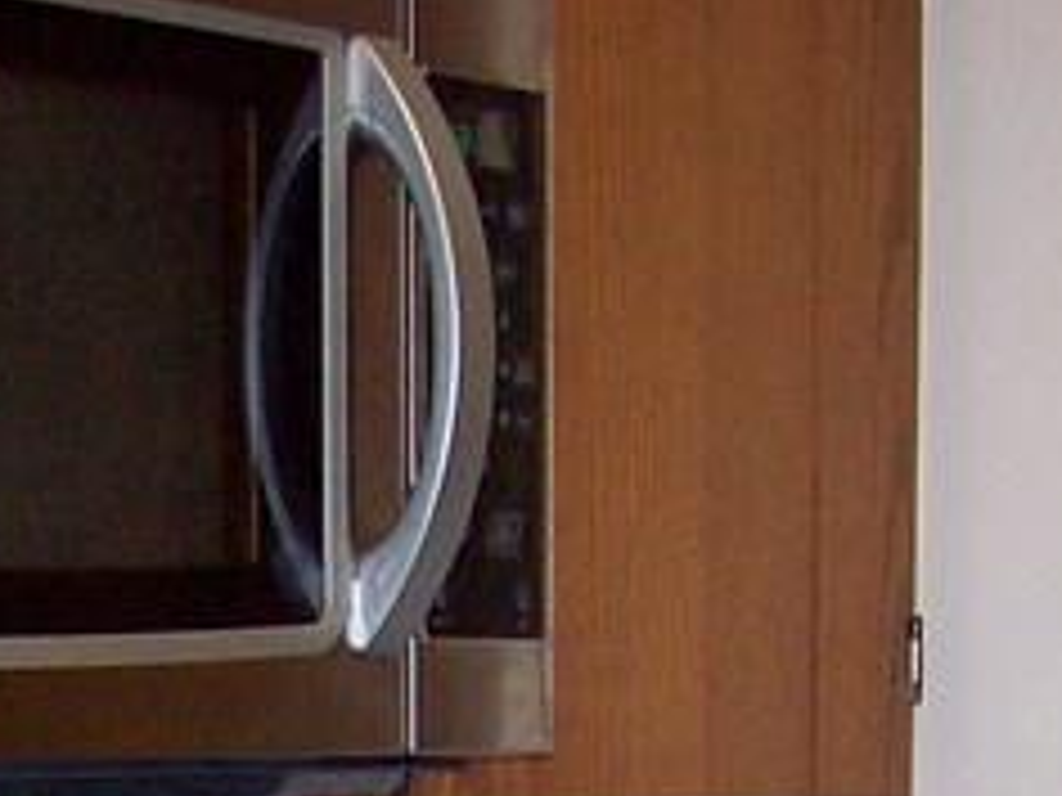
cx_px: -166
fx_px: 4786
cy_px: 1641
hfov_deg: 12.4
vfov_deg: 8.9
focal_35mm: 156
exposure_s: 1/64
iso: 140
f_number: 2.7
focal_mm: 6
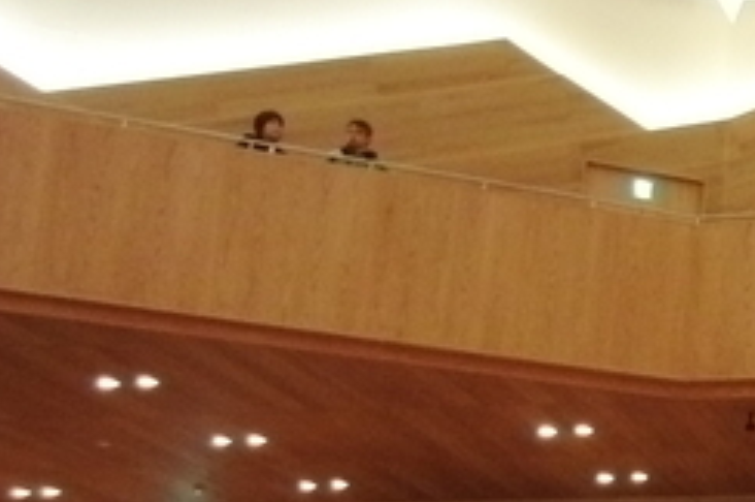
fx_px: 1717
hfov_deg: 21.6
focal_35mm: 82
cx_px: 1068
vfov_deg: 16.4
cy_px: 446
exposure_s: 1/30
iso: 400
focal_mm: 4.3
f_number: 3.2
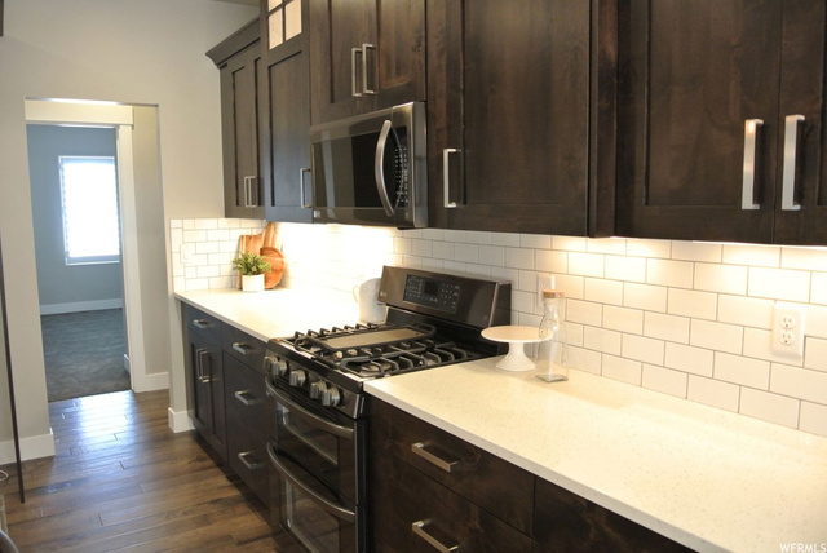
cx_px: 414
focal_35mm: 27
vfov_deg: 48.0
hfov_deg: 67.3
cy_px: 276
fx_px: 621
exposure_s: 1/60
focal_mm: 10
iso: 640
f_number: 3.5
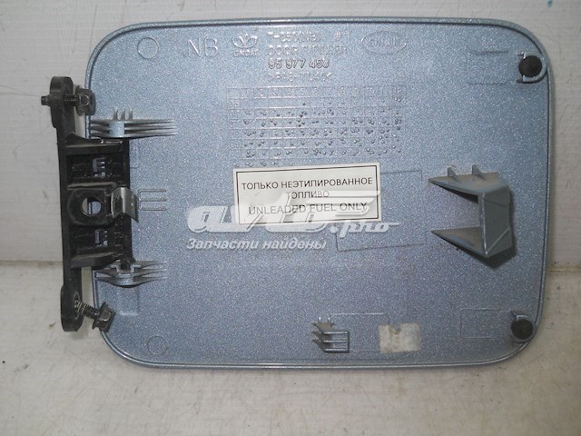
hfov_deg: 45.8
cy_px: 218
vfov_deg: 35.1
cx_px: 290
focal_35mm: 41
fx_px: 688
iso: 80
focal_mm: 6.72
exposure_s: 1/30
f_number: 5.5
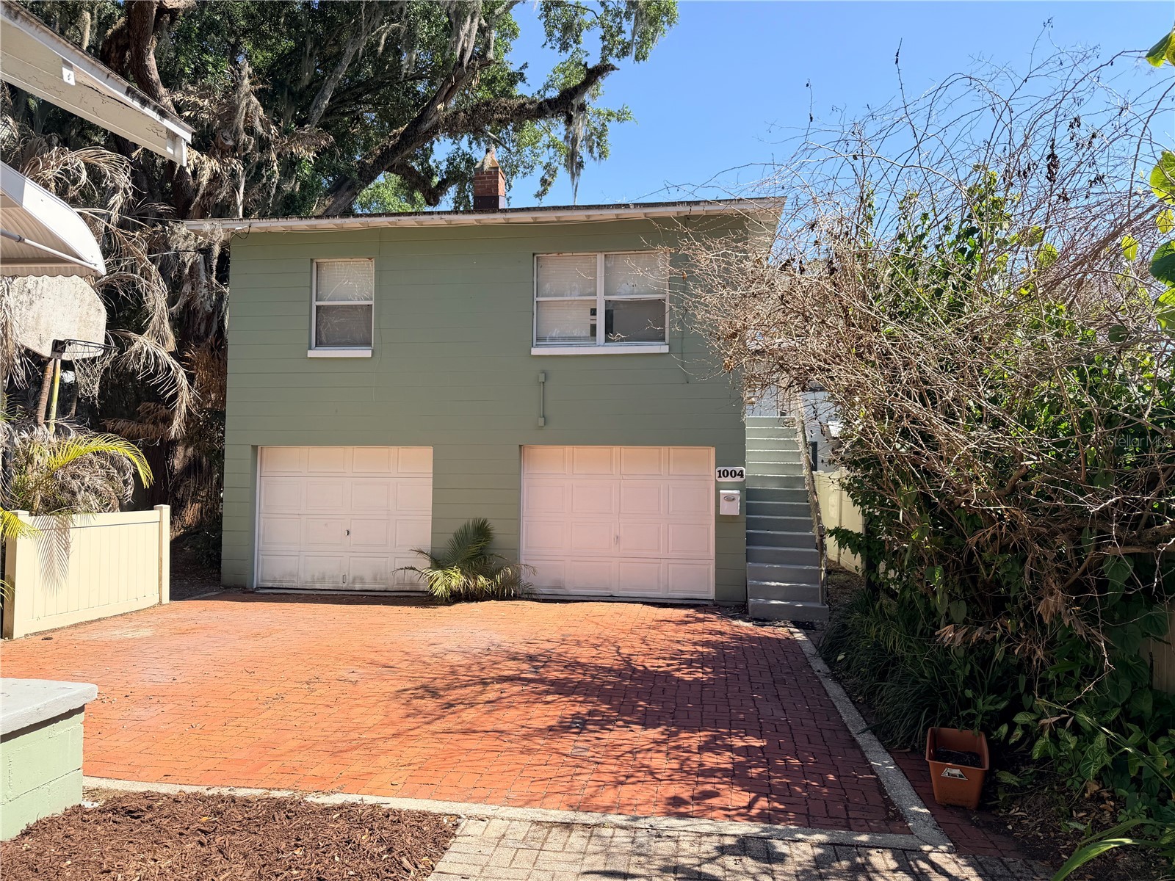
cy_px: 440
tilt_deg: +1.5
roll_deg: +0.2
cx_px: 588
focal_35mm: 24
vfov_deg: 56.8
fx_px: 815
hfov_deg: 71.6
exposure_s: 1/1901
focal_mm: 6.76
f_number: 1.78
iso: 80
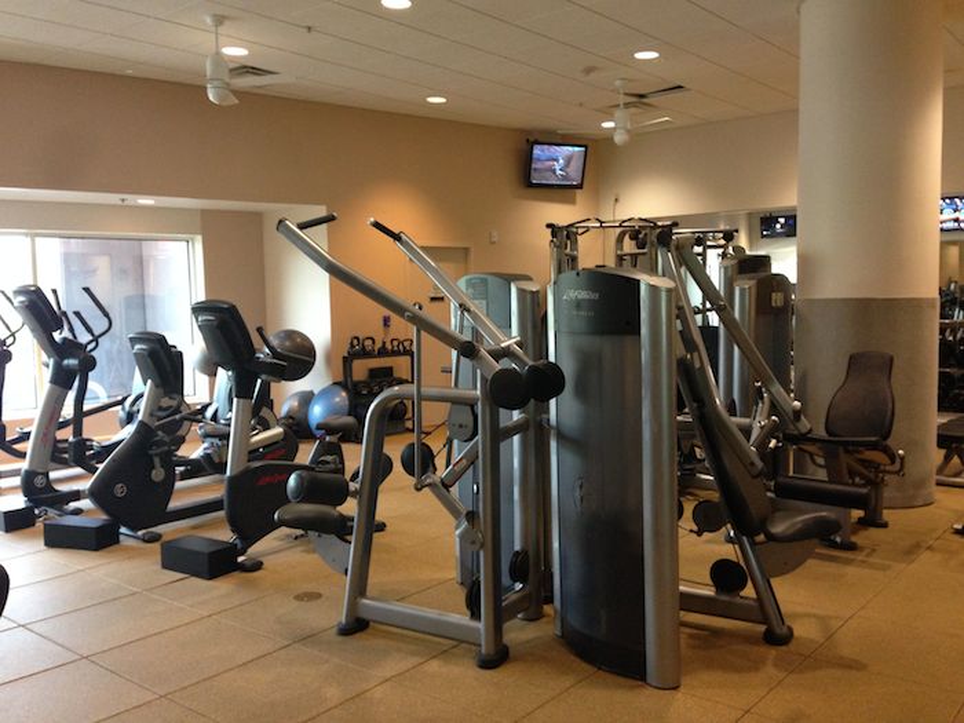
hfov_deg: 55.4
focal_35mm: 33
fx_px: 919
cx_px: 482
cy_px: 362
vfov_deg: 42.9
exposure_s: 1/20
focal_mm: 4.12
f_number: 2.4
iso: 250
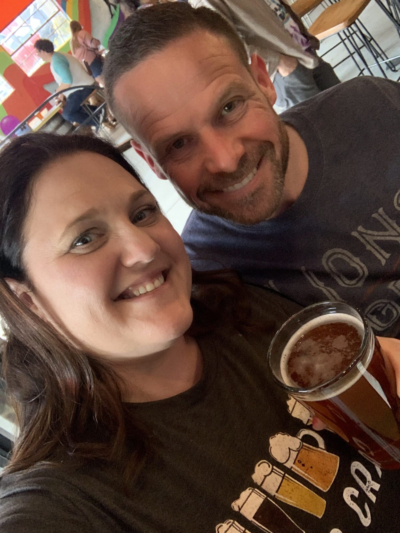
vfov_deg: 56.8
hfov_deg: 44.2
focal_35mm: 32
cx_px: 200
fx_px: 493
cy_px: 266
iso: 320
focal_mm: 2.87
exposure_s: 1/30
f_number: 2.2
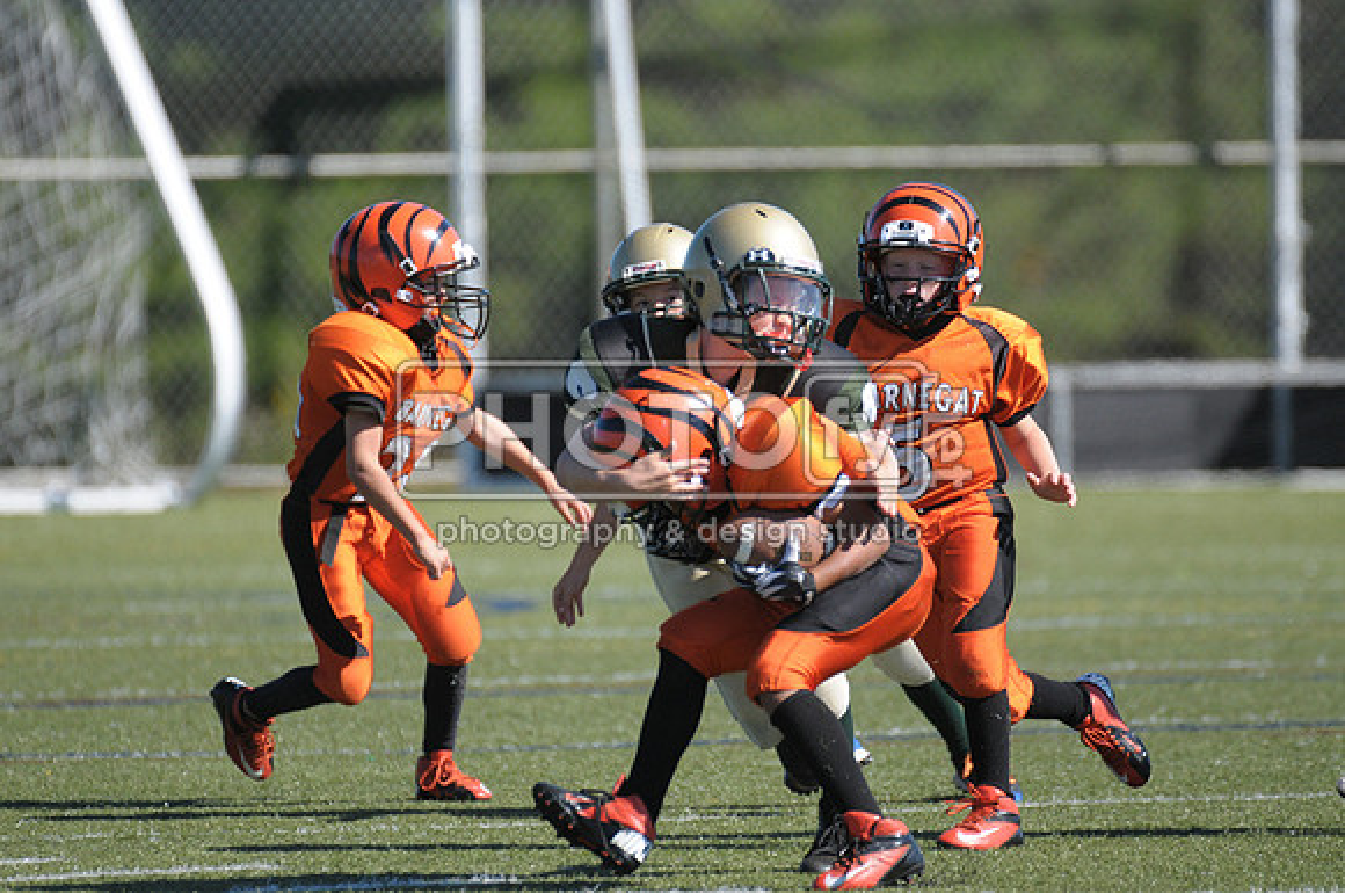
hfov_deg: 3.4
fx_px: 22385
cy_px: 446
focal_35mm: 600
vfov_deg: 2.3
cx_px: 672
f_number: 4
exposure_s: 1/3200
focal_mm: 400
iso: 640
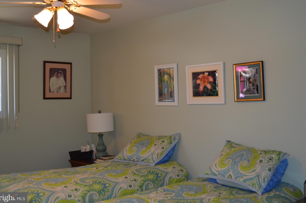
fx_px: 357
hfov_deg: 46.4
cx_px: 157
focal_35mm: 42
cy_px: 95
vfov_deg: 31.8
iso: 500
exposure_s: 1/60
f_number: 4.2
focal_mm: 26
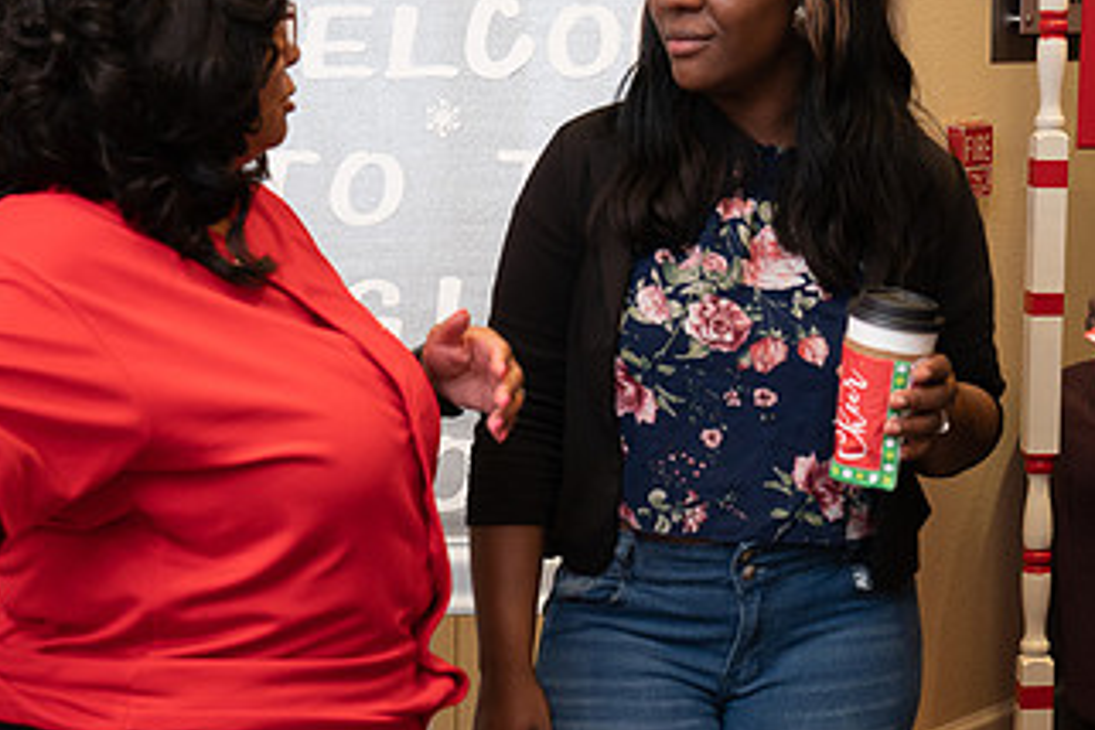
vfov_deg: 16.5
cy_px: 339
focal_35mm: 83
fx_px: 2524
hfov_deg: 24.3
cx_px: 788
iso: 640
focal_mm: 46
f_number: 5
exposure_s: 1/60
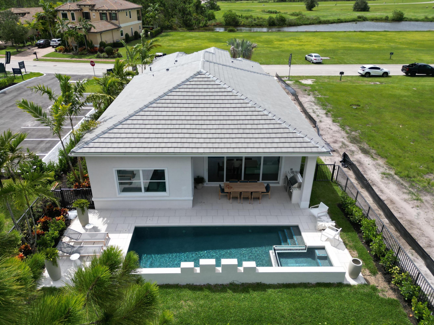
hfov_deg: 67.3
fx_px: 326
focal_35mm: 26
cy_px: 165
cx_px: 213
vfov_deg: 53.1
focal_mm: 6.72
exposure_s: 1/3200
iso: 120
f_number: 1.7
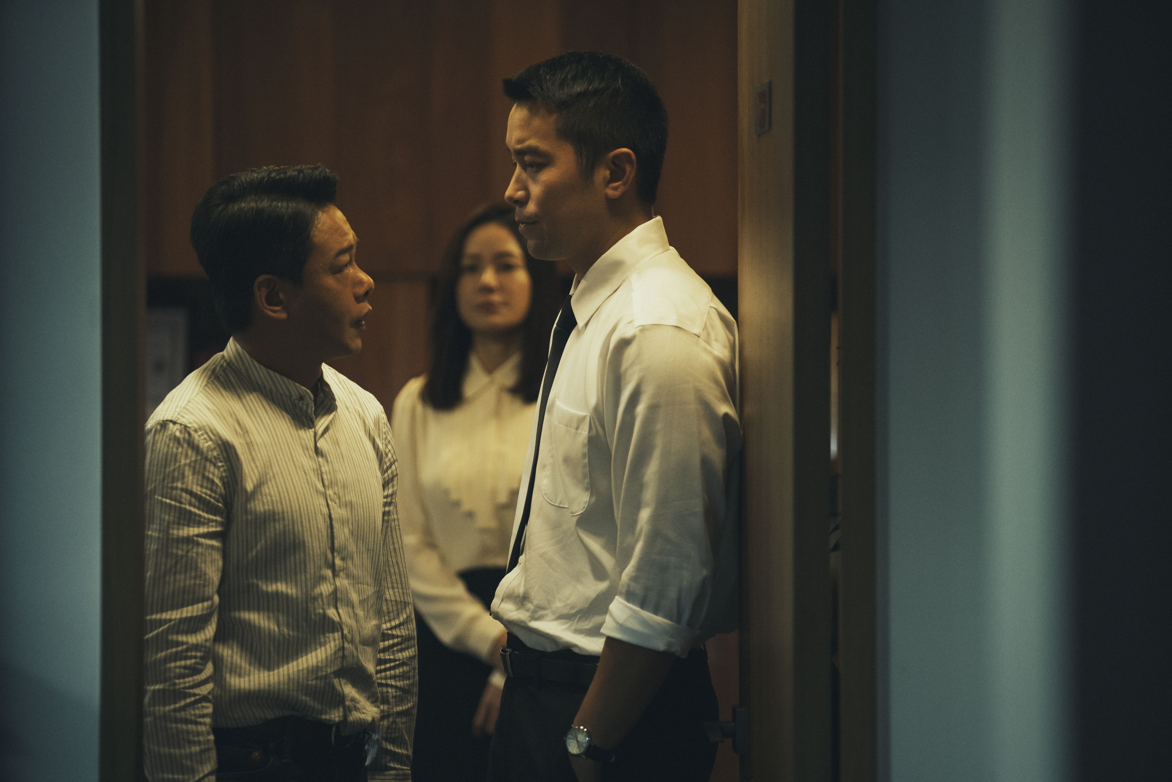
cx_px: 586
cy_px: 391
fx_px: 5208
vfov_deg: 8.6
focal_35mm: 160
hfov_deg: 12.8
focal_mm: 160
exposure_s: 1/125
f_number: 2.8
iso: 2000
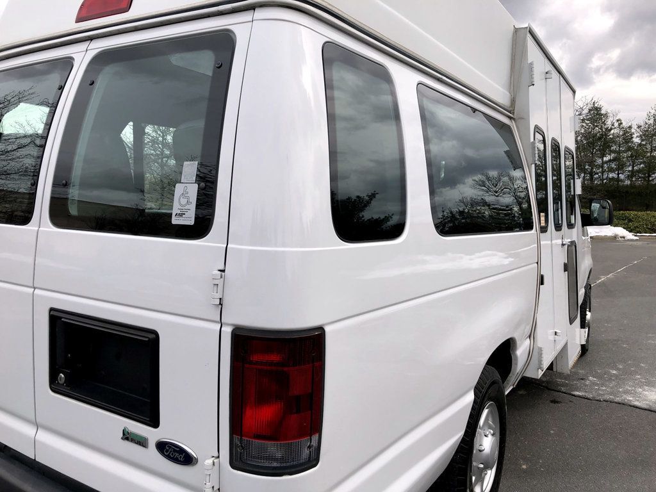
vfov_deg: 49.7
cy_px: 246
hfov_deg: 63.4
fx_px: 531
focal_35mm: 28
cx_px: 328
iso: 20
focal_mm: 3.99
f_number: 1.8
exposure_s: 1/1372
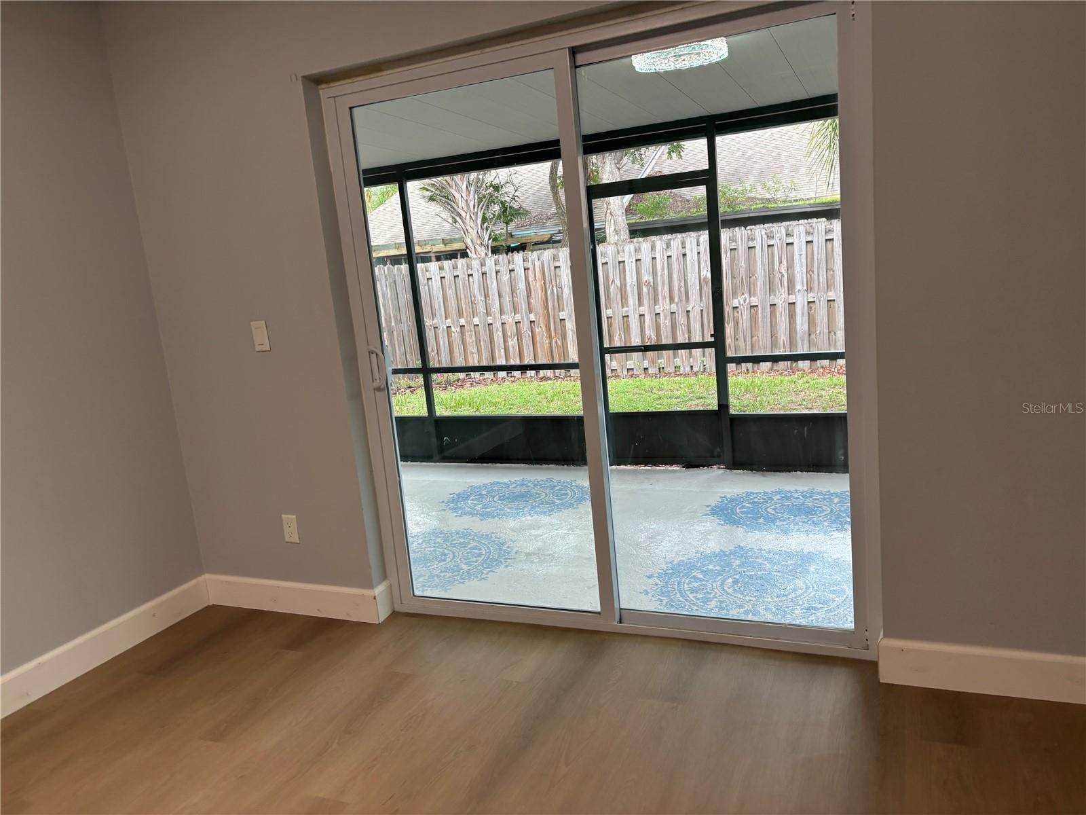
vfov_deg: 53.1
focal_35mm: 26
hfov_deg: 67.3
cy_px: 408
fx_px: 816
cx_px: 543
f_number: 1.6
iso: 80
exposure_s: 1/120
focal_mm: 5.96
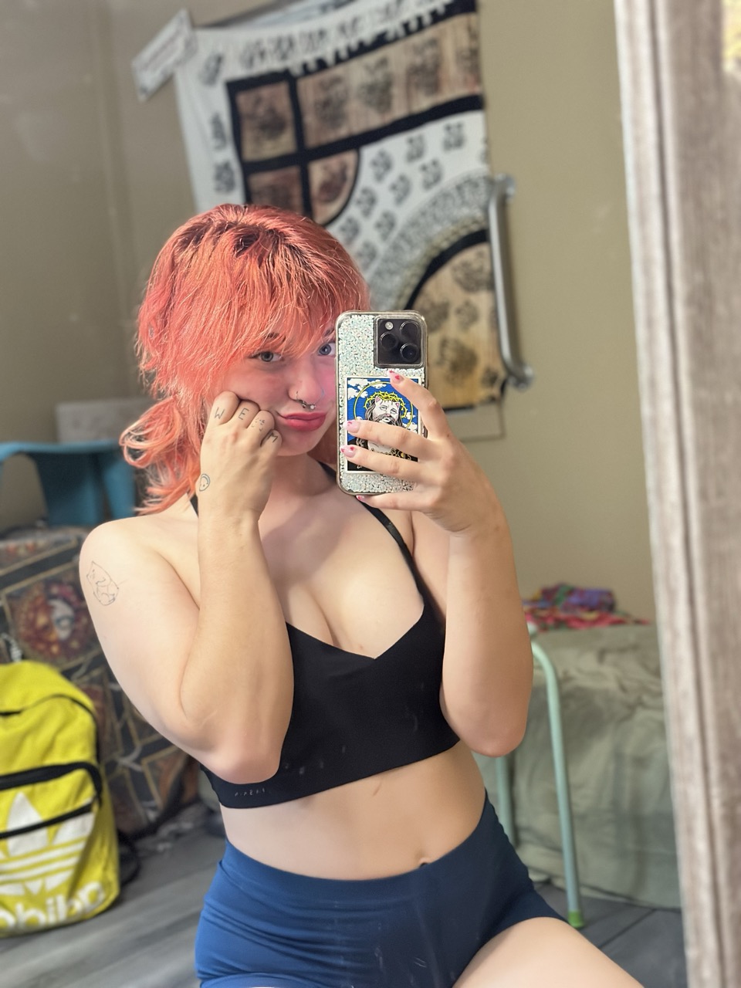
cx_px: 370
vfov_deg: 39.7
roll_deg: +4.8
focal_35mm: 48
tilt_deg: -10.3
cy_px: 494
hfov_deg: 30.3
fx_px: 1370
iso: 1000
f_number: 1.78
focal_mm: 6.86
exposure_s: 1/30
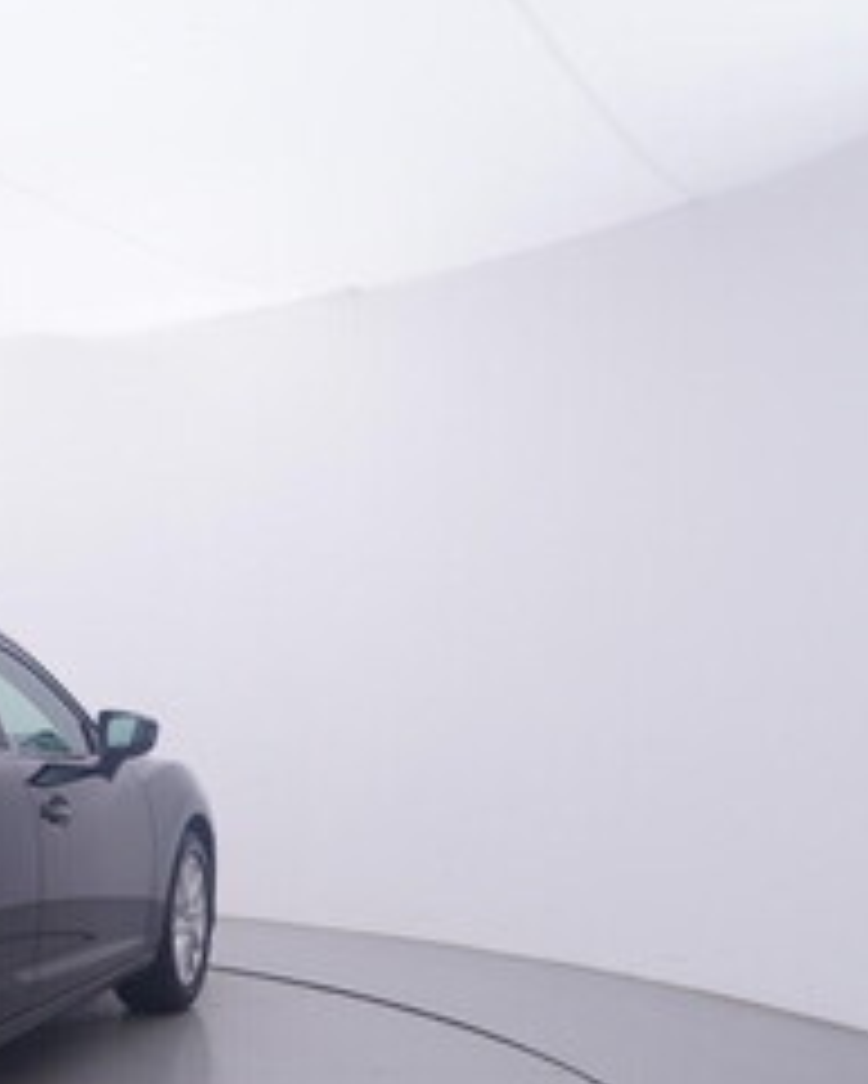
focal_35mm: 48
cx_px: -236
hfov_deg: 26.9
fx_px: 1543
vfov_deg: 38.0
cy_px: 767
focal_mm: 15
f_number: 5
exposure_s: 1/80
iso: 200
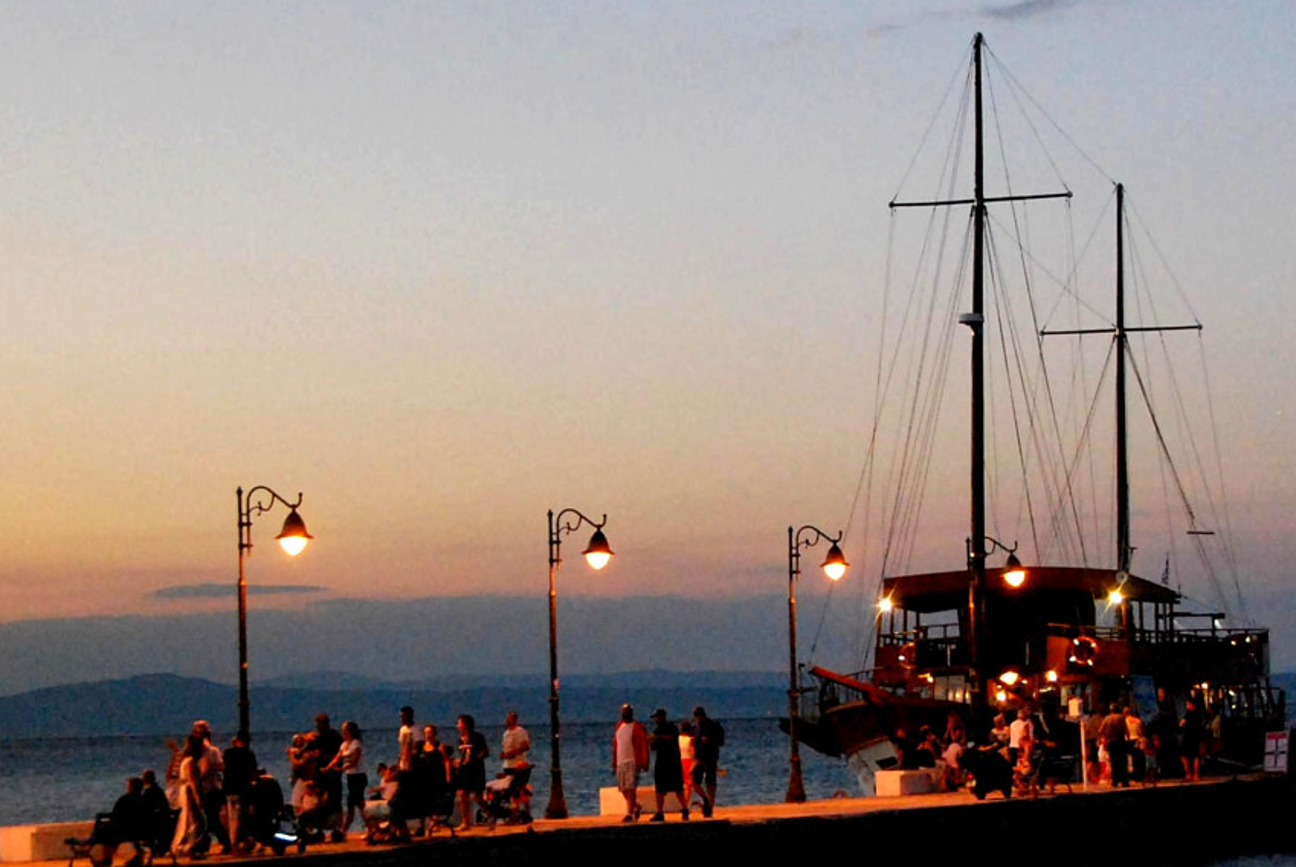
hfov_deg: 18.2
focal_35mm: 112
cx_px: 621
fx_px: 4044
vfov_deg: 12.2
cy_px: 726
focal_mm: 31
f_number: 4.2
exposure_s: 1/60
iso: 1600
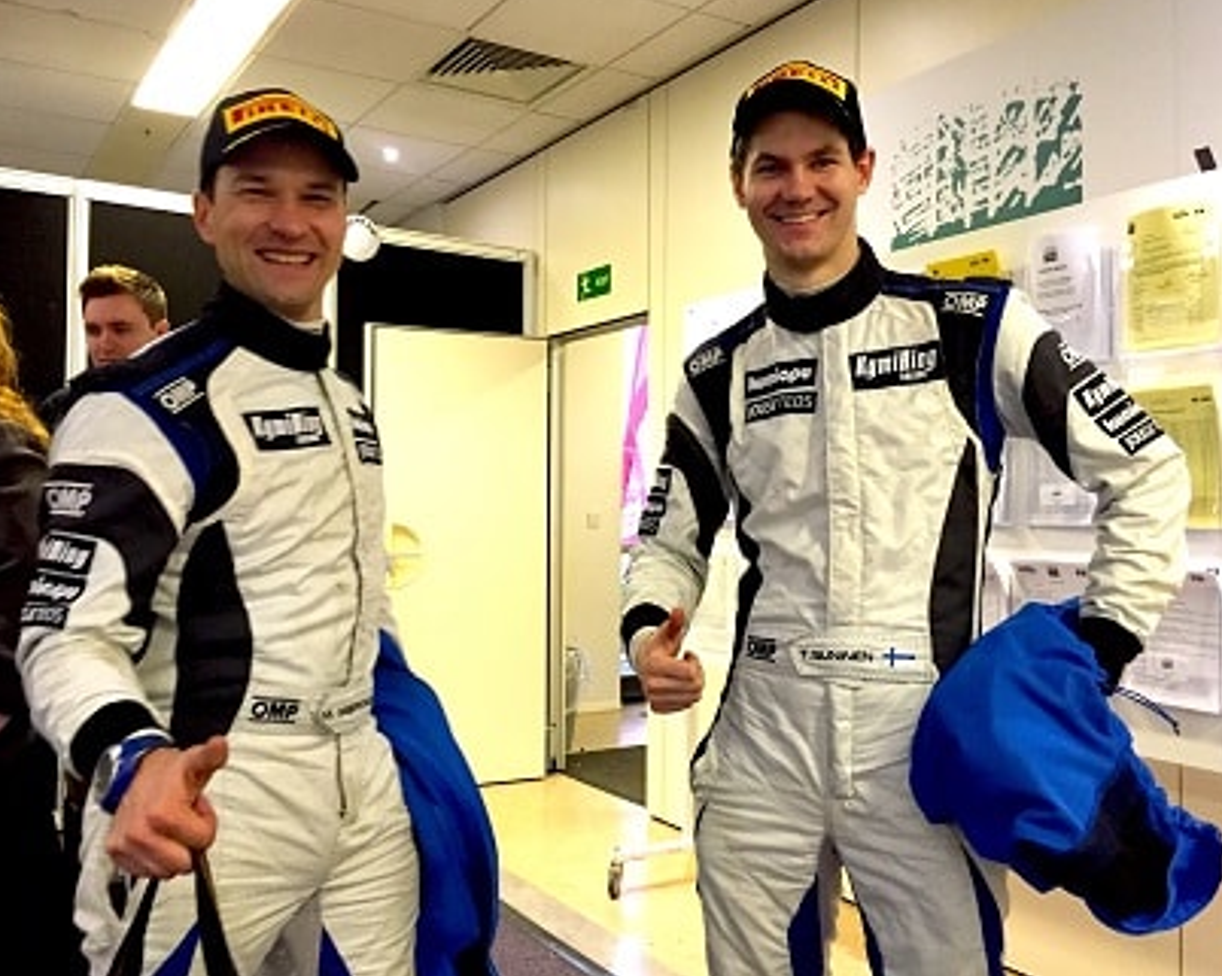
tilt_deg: -0.3
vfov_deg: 47.1
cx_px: 593
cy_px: 480
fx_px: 1120
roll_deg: -1.6
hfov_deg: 57.2
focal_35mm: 31
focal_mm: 4.15
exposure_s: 1/30
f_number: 2.2
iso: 250
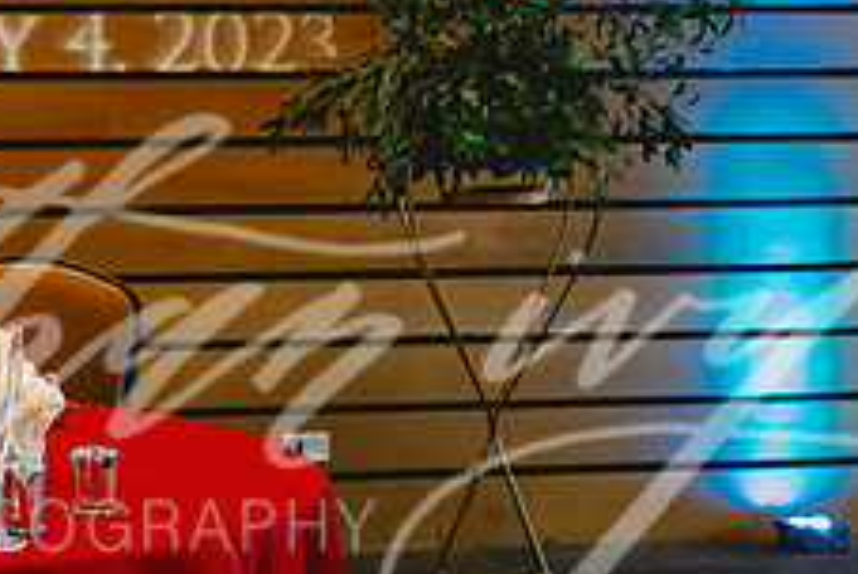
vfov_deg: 13.8
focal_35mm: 97
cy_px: -100
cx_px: 11
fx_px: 2315
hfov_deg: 20.4
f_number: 4
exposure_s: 1/15
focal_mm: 38
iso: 400
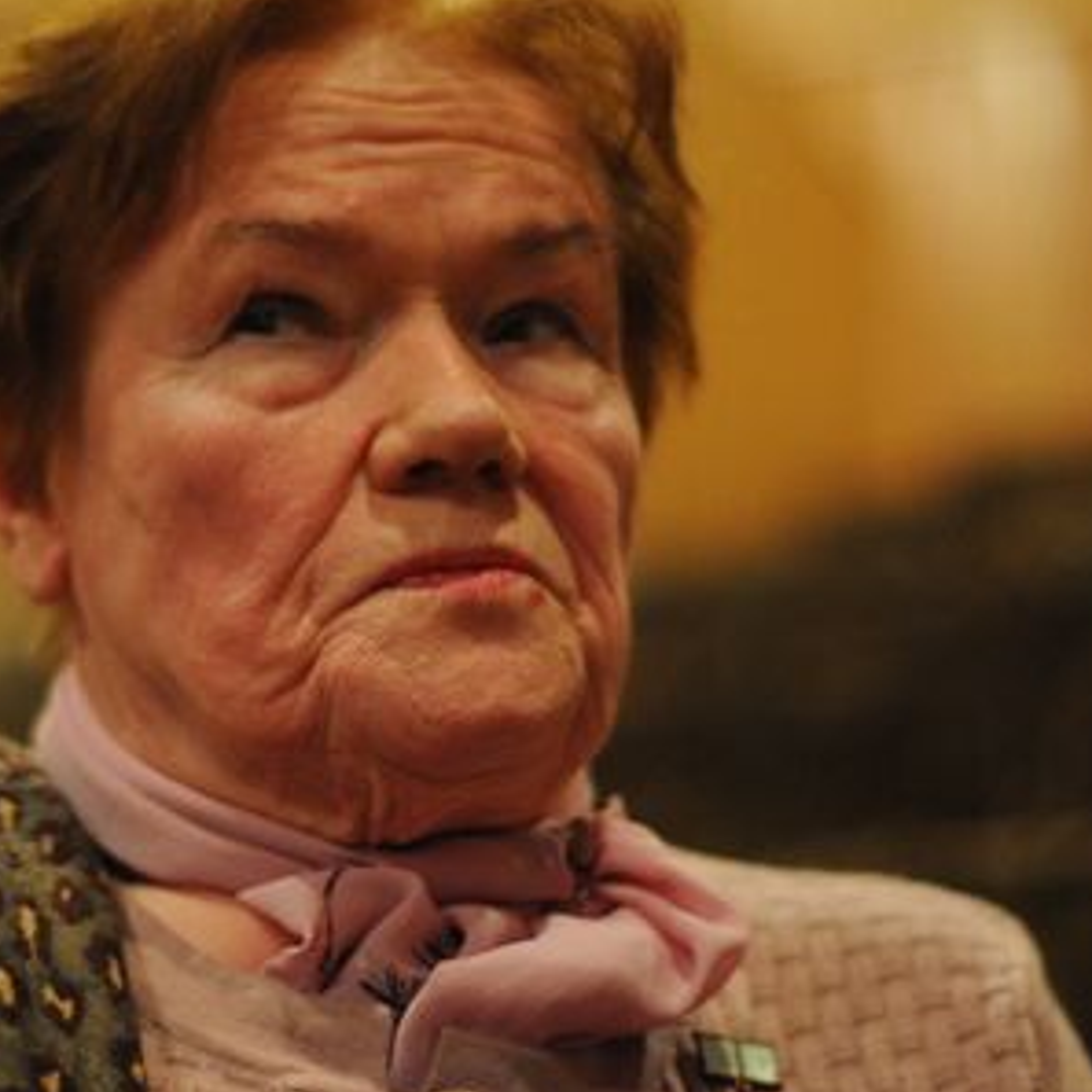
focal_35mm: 100
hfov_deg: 17.3
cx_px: 316
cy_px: 640
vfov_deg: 17.4
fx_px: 3569
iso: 3200
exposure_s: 1/100
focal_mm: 50
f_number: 1.4
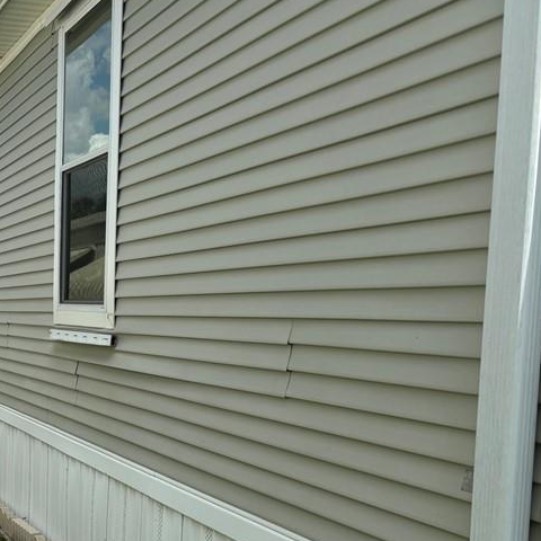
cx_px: 52
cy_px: 400
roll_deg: +0.4
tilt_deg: -4.5
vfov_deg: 34.0
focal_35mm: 49
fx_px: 866
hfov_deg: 32.9
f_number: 1.6
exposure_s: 1/3650
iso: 50
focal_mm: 5.96
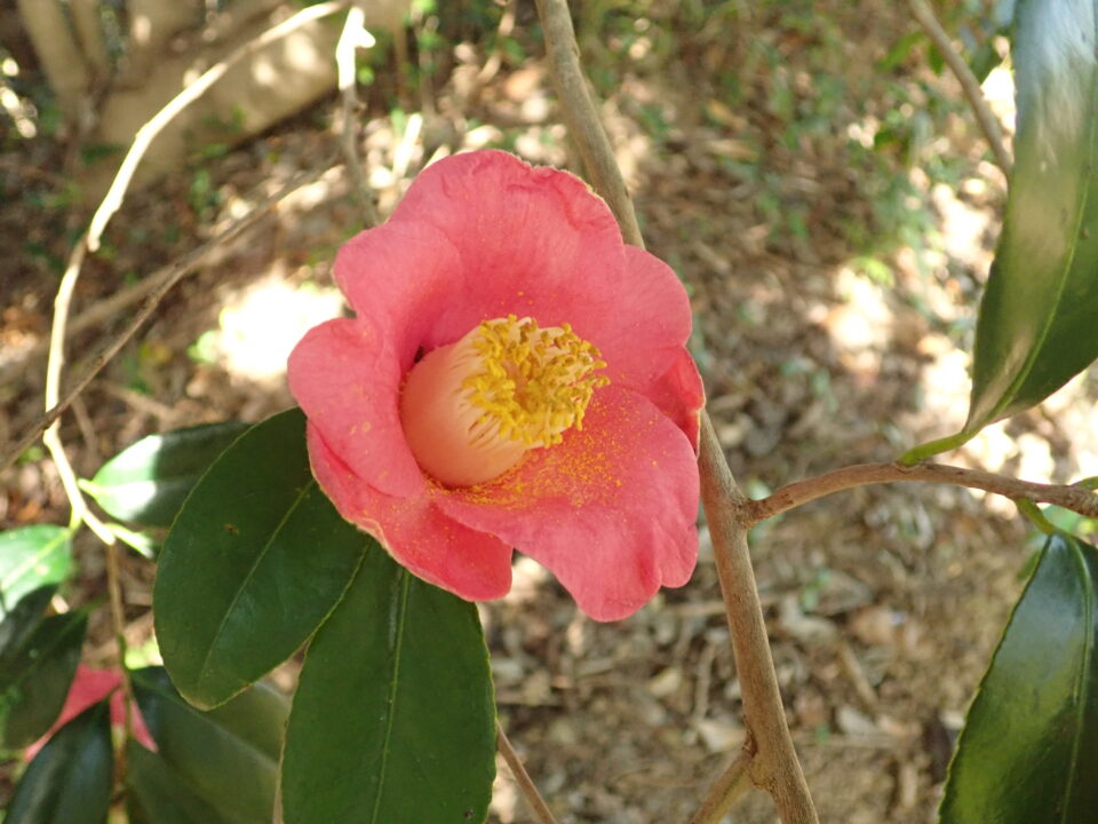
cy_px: 412
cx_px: 549
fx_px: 952
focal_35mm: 30
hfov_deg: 60.0
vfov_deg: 46.8
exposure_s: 1/80
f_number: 2.3
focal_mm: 5.5
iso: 800
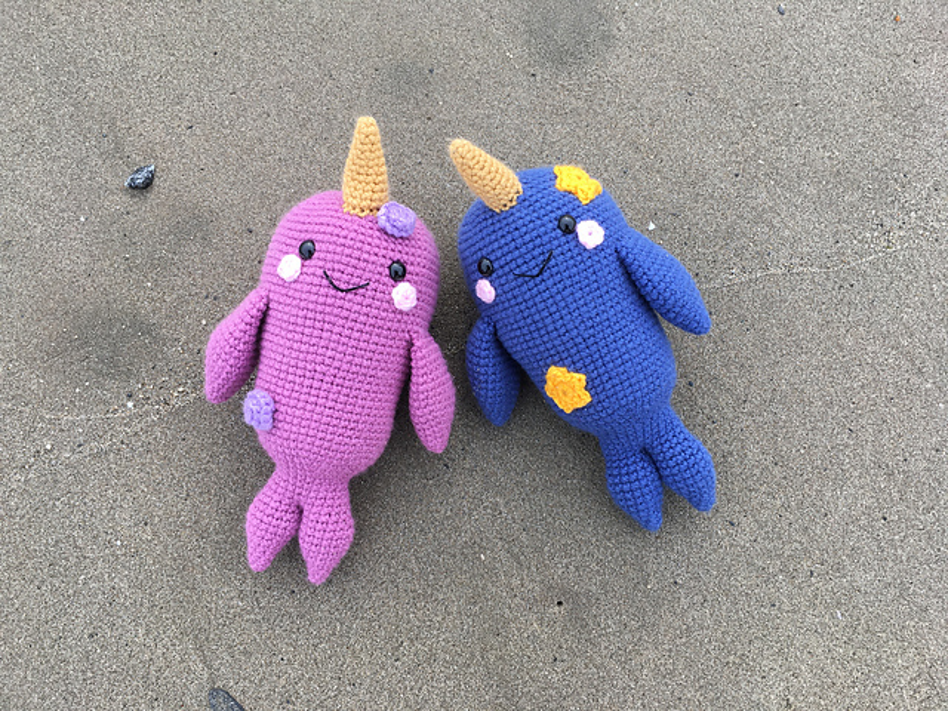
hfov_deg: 61.7
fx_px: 794
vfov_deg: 48.2
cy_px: 356
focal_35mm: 29
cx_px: 474
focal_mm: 4.15
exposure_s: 1/213
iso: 25
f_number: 2.2
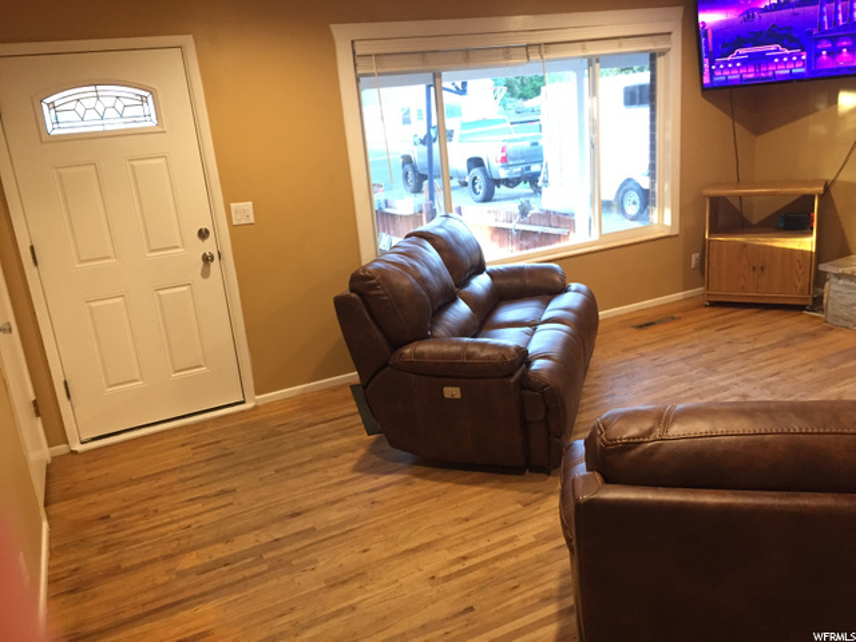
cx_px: 428
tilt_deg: -17.2
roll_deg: +4.6
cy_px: 321
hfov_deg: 61.7
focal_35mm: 29
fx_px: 717
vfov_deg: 48.2
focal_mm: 4.15
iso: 250
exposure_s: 1/24
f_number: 2.2
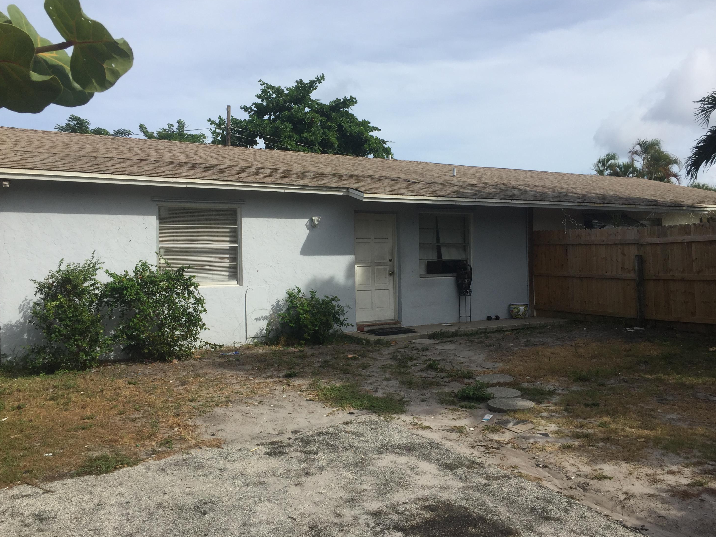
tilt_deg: -0.8
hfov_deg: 60.0
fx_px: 621
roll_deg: +0.1
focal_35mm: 30
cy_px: 275
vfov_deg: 46.8
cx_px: 361
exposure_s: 1/2326
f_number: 2.2
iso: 32
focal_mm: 4.15
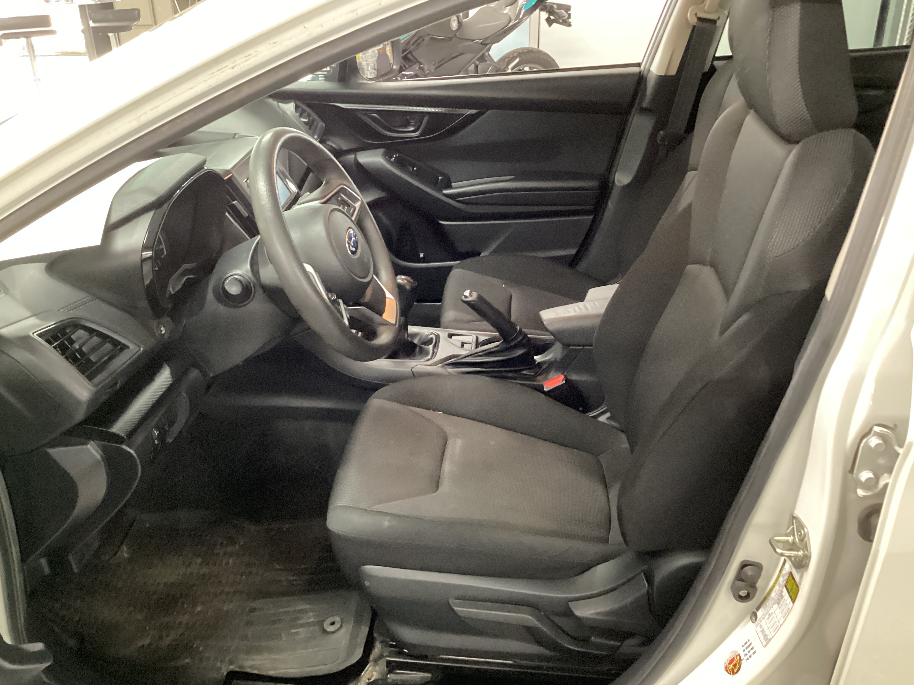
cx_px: 458
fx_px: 845
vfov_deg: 44.2
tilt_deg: -29.4
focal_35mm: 32
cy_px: 351
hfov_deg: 56.8
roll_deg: +0.3
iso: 640
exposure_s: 1/20
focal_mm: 3.3
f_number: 2.4
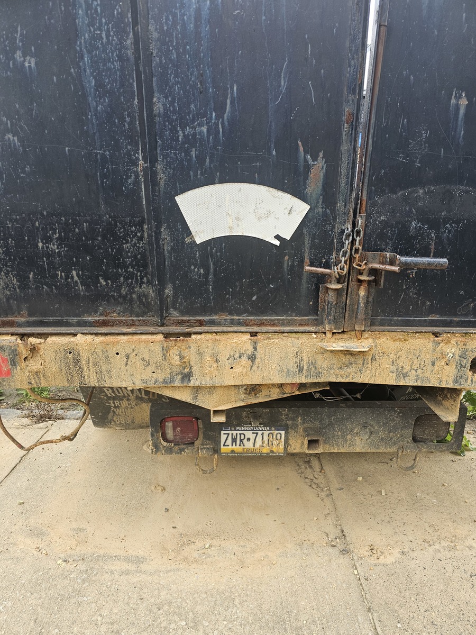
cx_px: 238
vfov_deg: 73.9
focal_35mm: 23
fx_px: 422
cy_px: 318
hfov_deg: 58.9
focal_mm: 6.3
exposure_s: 1/180
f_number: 1.7
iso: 32
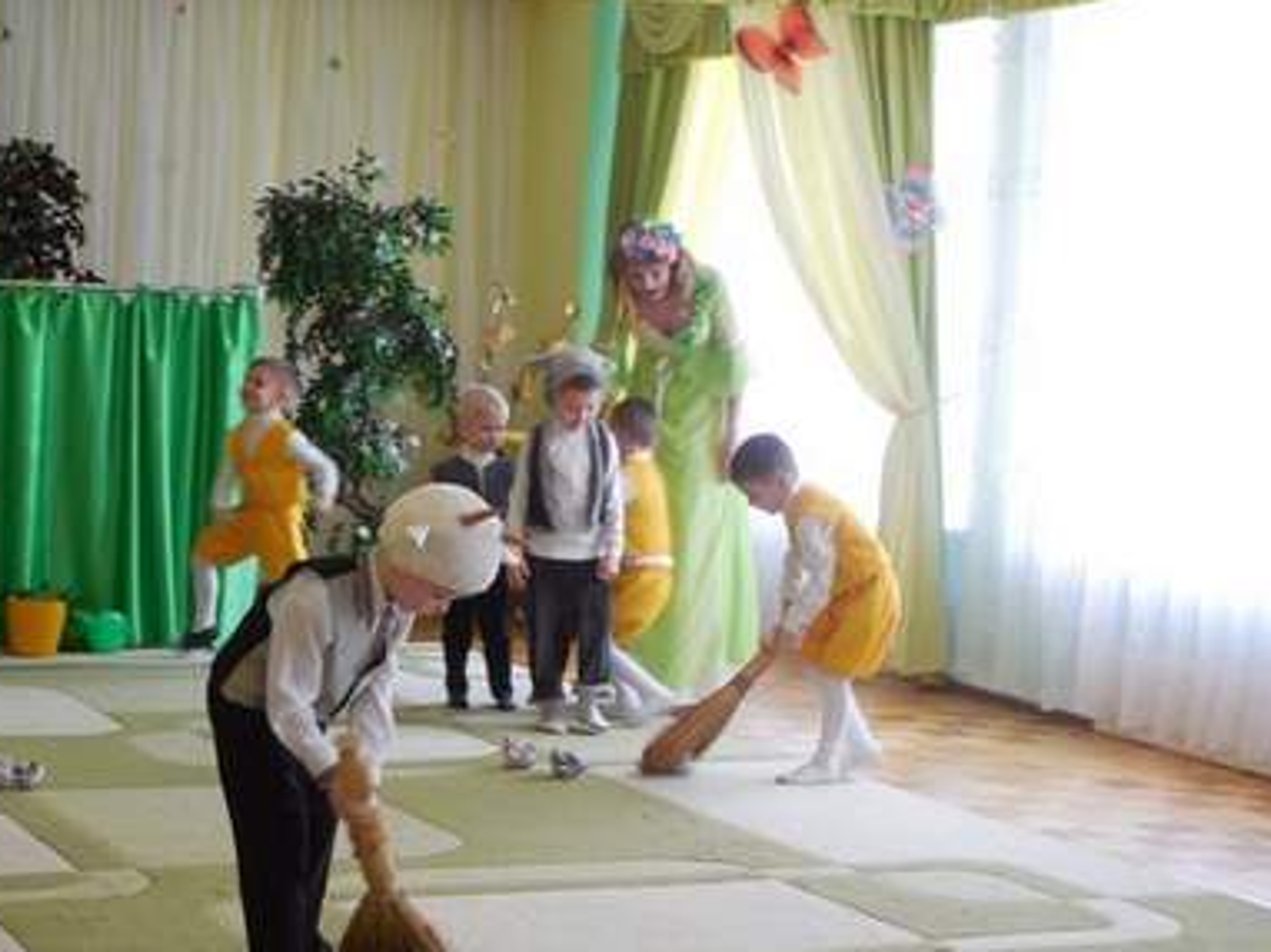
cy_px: 593
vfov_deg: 17.7
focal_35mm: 83
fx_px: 3046
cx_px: 482
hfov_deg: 23.5
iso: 250
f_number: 4.2
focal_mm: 10.9
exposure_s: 1/30
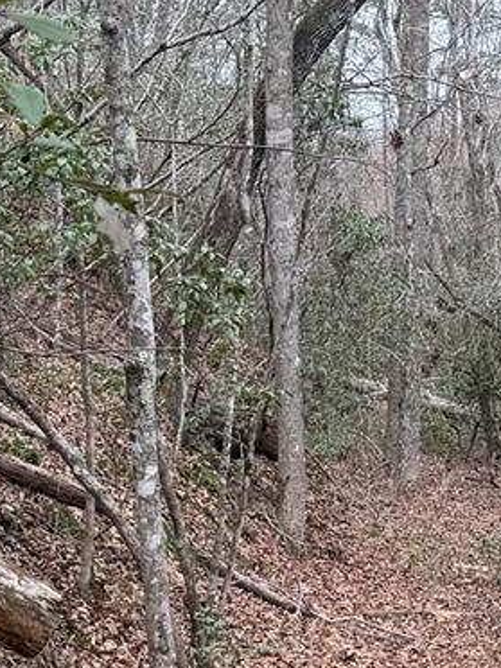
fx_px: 1910
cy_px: 855
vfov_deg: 18.5
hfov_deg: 14.9
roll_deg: +0.1
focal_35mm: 99
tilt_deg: -16.6
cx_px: 323
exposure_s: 1/575
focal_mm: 6.76
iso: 80
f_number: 1.78
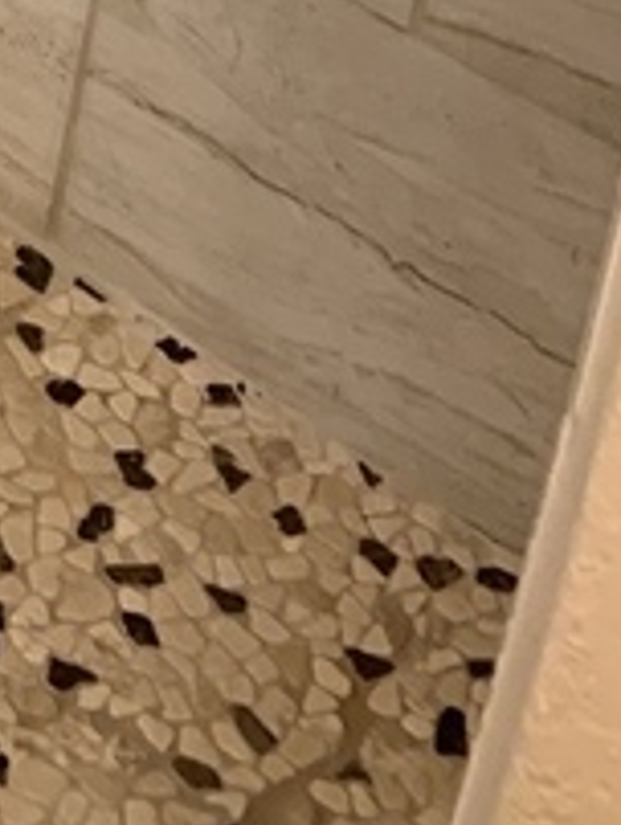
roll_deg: -5.8
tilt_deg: -19.3
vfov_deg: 11.7
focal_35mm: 139
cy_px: -1115
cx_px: -682
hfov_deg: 9.8
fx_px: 3318
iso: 200
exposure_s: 1/60
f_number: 1.8
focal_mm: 4.25
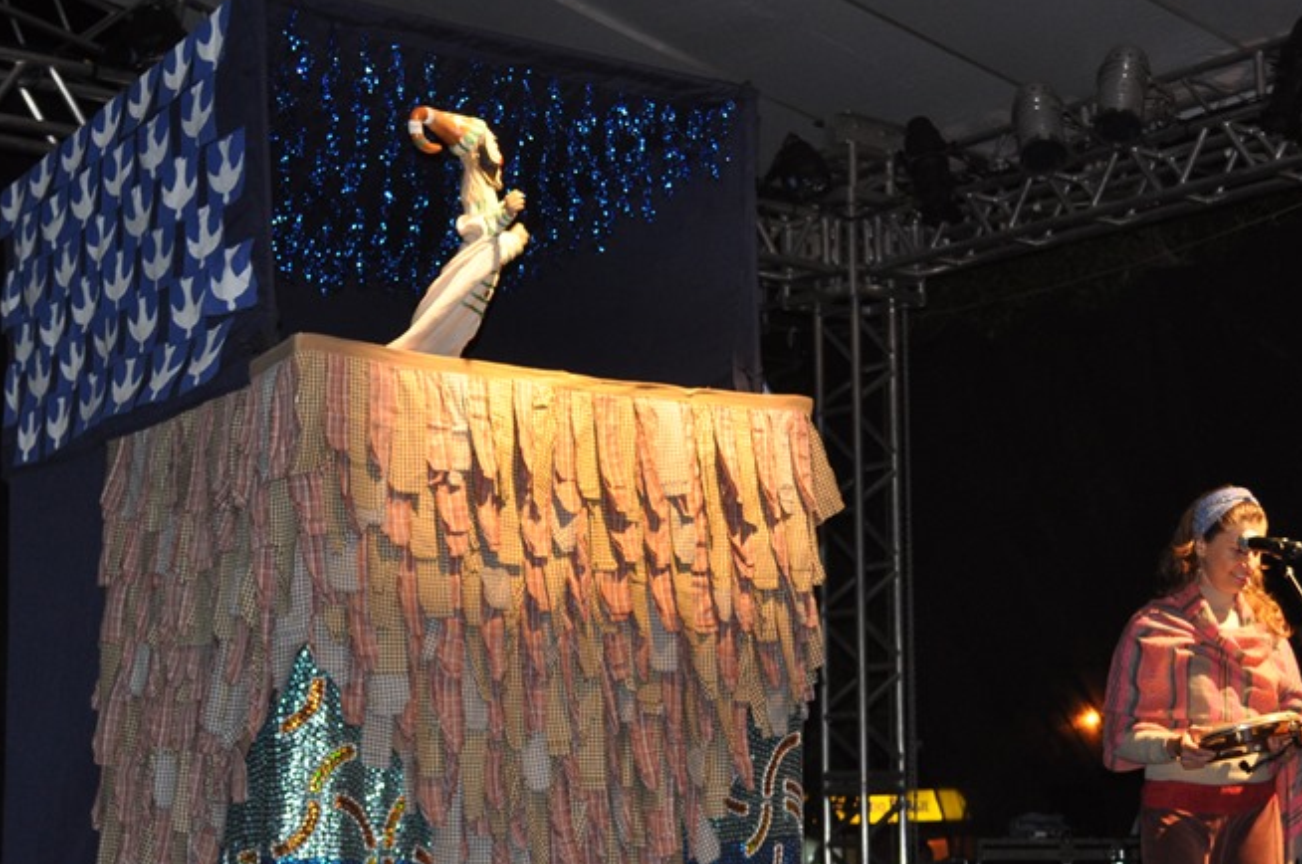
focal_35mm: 69
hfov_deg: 29.3
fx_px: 2492
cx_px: 735
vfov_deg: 19.6
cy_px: 557
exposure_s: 1/60
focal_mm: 32
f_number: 4.8
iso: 640
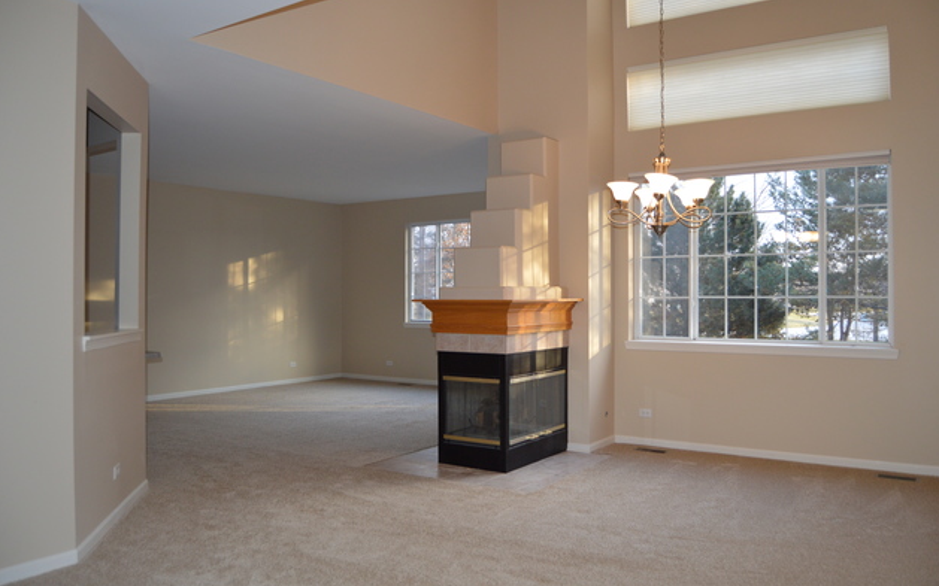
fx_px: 716
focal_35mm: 28
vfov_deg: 44.5
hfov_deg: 66.5
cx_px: 467
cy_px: 288
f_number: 4
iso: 400
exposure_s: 1/125
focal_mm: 18
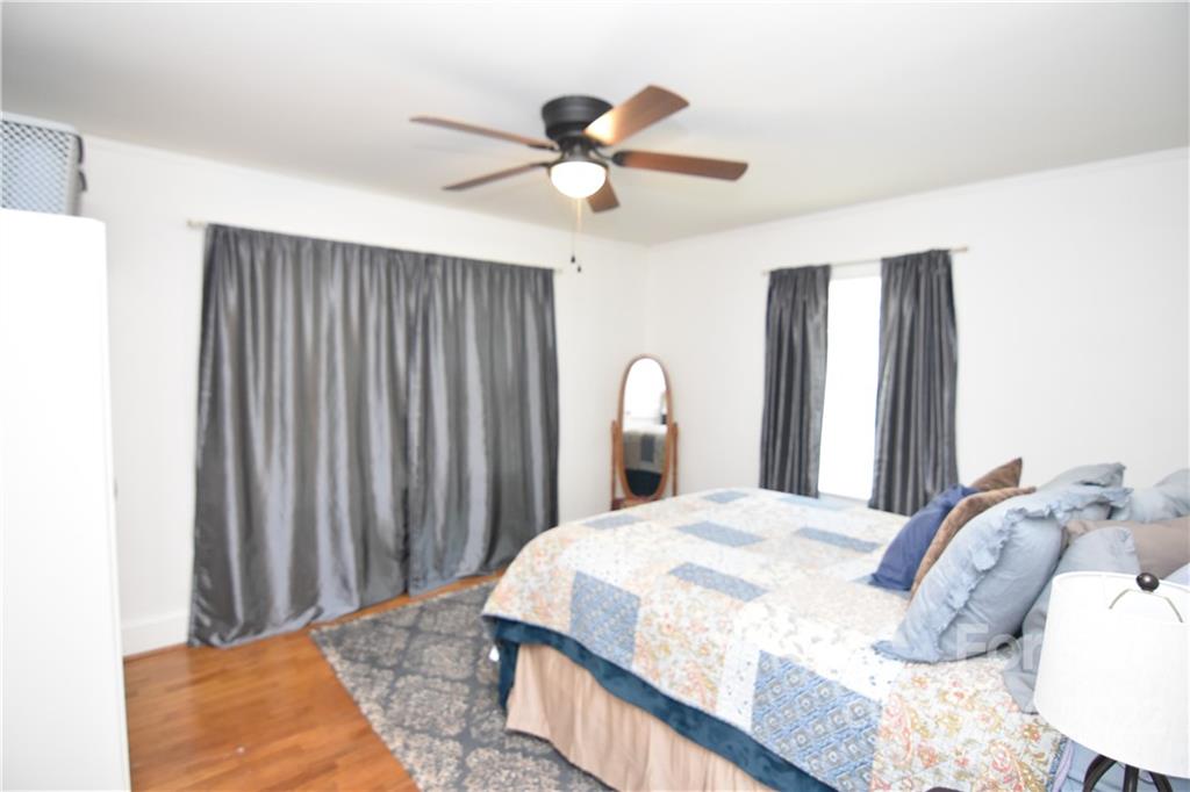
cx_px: 595
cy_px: 396
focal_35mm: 16
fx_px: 545
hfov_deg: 95.0
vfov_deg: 72.0
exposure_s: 1/60
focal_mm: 11
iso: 1100
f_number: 2.8
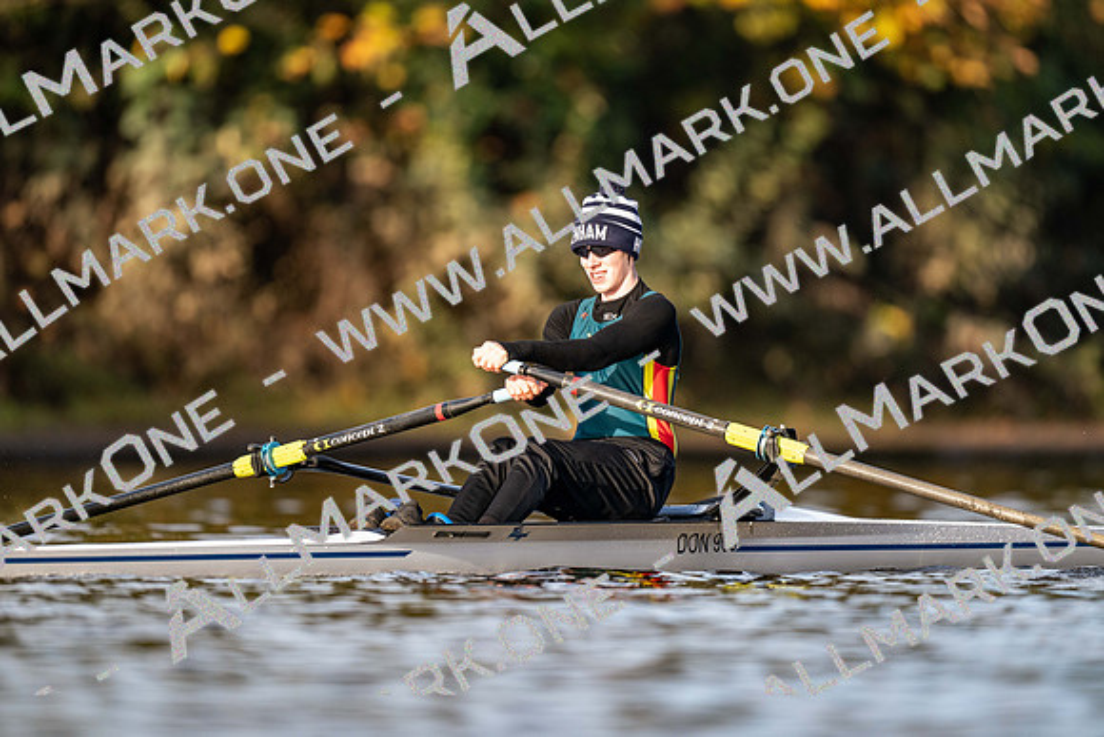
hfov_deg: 3.4
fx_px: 18403
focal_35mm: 600
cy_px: 368
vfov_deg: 2.3
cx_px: 552
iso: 900
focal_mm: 600
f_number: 4
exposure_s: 1/2500
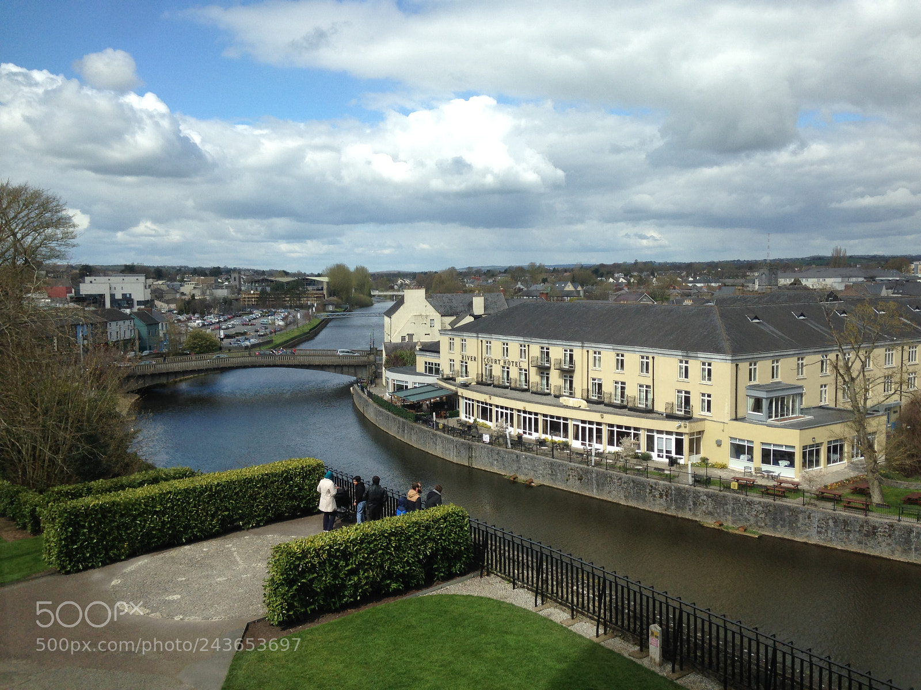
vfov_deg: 42.9
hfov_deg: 55.4
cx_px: 460
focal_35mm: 33
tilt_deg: -2.4
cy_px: 345
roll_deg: +0.3
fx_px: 878
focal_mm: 4.12
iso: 50
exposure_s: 1/1427
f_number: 2.4
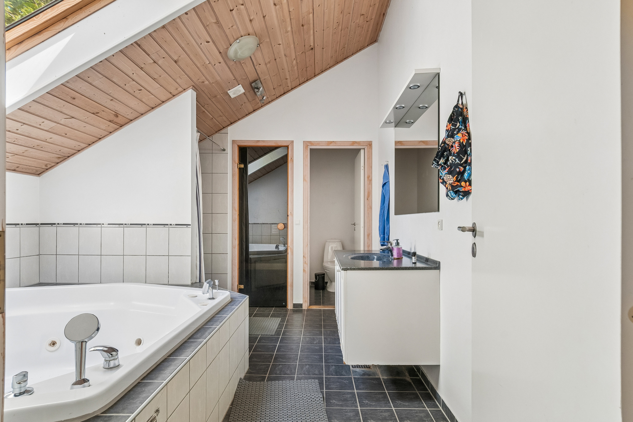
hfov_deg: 90.0
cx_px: 316
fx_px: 316
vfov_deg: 67.4
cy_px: 211
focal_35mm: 18
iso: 200
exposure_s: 1/8
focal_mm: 12
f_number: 10
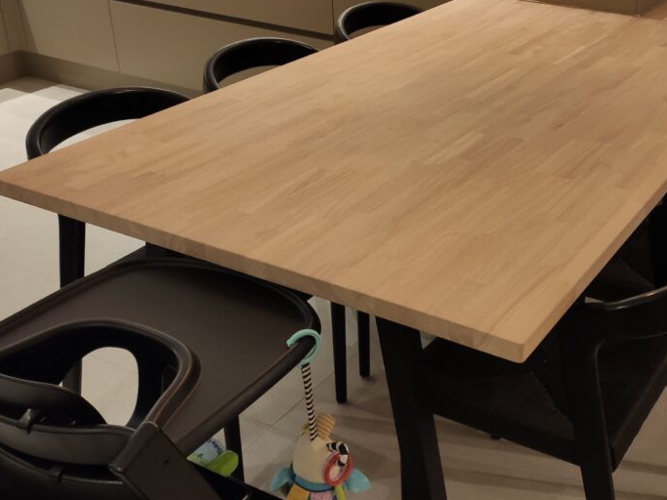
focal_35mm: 39
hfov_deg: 47.2
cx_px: 436
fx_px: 751
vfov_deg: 36.3
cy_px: 149
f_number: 1.75
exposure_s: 1/33
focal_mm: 4.77
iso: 591
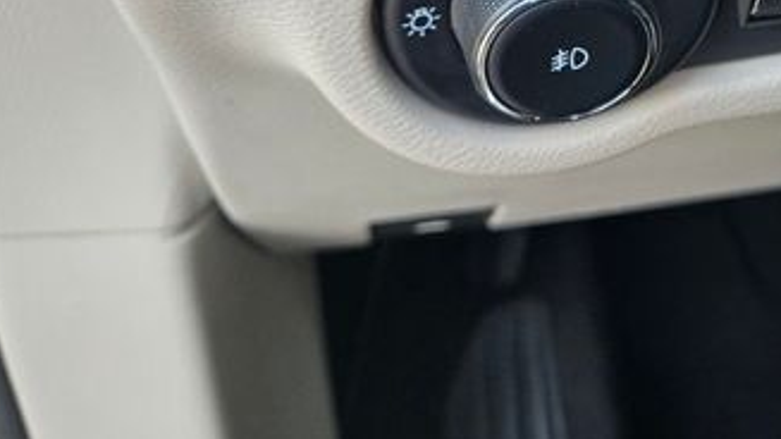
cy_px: -5
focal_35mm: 49
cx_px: 654
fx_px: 1015
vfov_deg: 23.4
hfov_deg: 39.9
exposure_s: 1/180
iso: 125
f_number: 1.8
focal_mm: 5.4
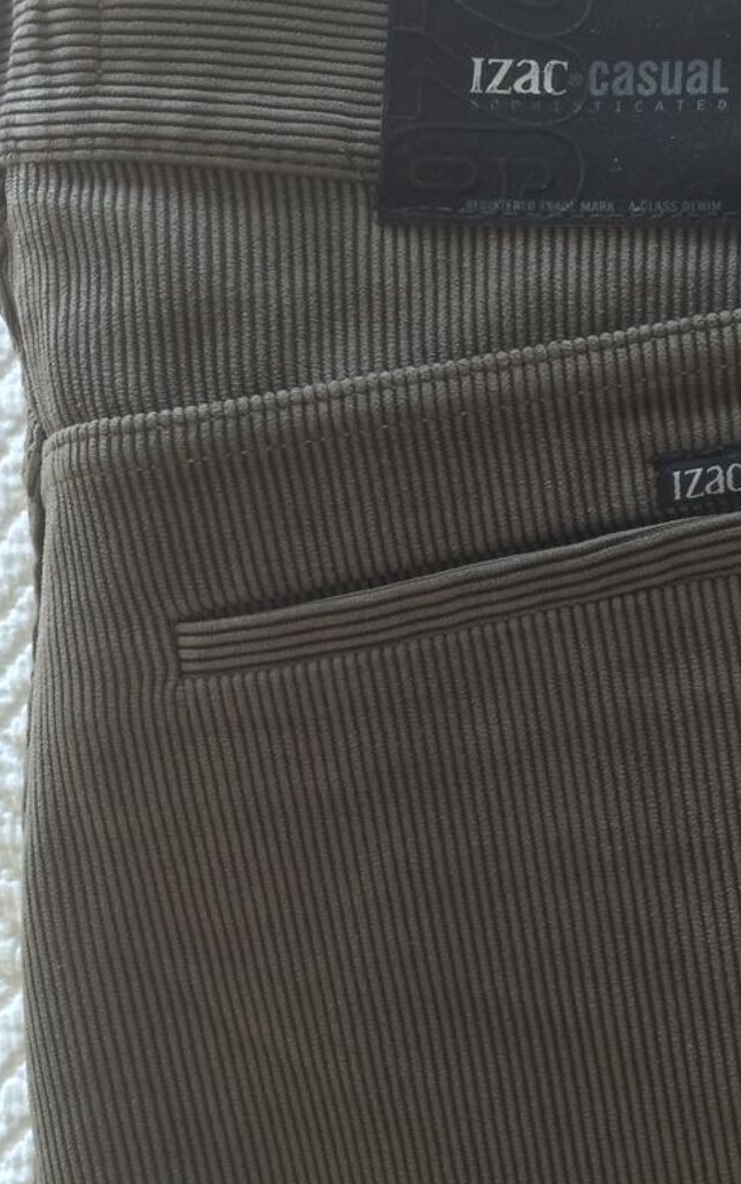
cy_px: 657
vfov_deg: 41.8
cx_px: 548
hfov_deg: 26.6
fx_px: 1550
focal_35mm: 48
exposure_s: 1/15
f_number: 2.4
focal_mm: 4.28
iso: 160
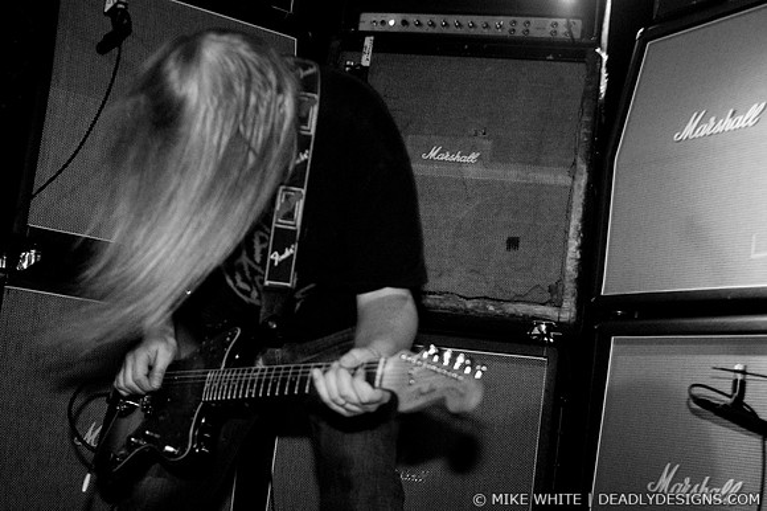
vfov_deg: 25.7
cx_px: 384
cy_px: 256
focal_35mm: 52
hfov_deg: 37.9
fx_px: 1118
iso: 800
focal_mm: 35
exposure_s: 1/30
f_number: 2.8
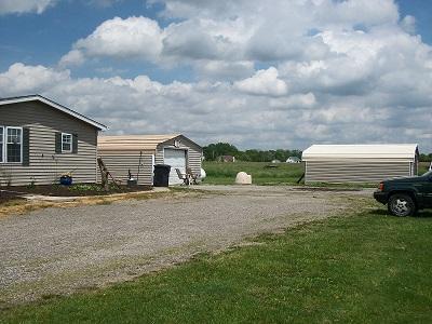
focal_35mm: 40
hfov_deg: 46.8
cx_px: 216
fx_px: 499
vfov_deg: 36.0
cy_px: 162
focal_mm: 7.1
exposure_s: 1/320
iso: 80
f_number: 9.9
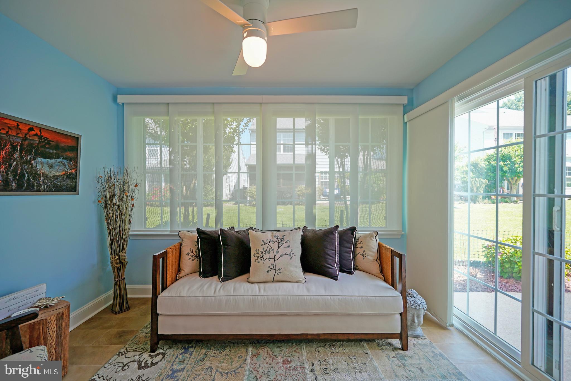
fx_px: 238
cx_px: 286
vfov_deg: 77.3
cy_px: 190
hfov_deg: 100.4
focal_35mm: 15
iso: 100
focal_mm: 10
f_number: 3.2
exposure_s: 1/40
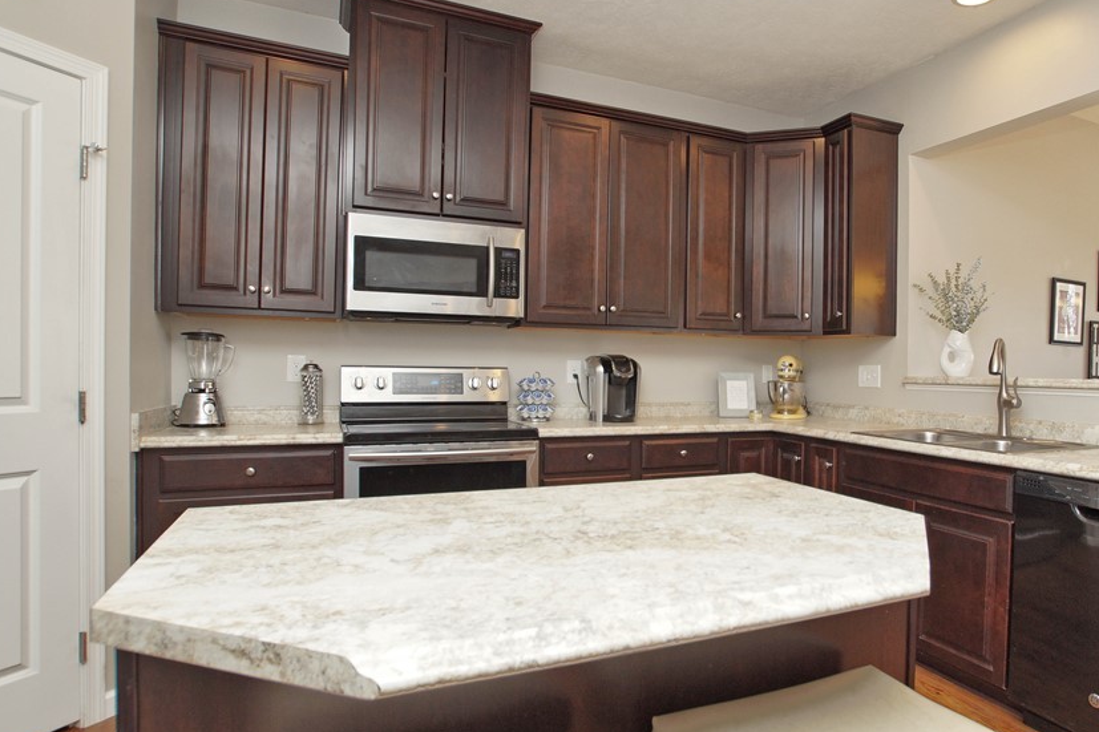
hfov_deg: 78.1
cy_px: 377
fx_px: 661
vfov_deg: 58.0
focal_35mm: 22
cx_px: 683
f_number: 4.5
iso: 250
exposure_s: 1/60
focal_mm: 11
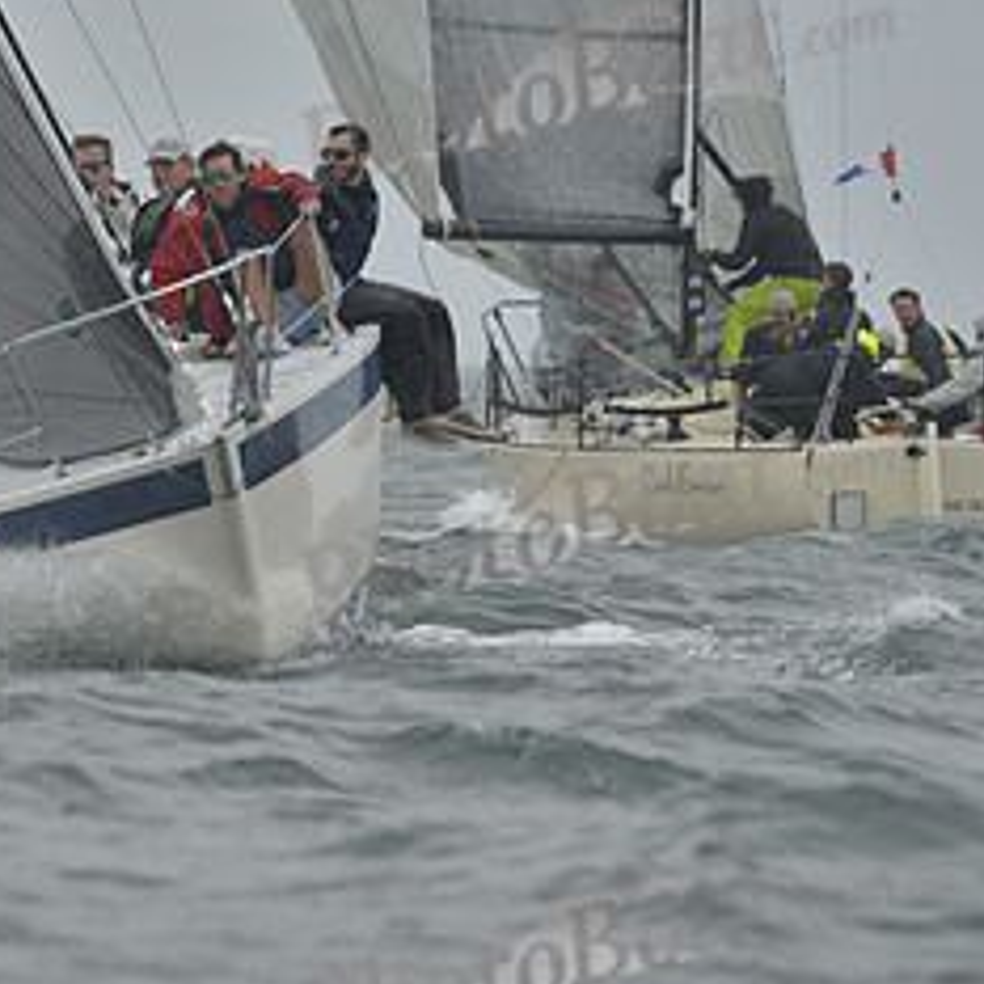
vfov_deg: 2.1
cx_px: 84
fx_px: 27176
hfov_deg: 2.1
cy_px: 361
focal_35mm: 845
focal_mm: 400
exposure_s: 1/800
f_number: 6.3
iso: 400
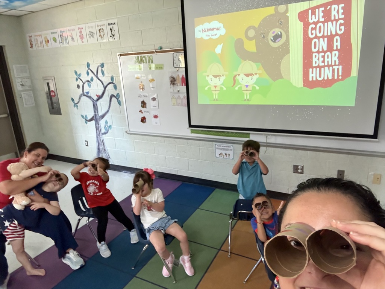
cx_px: 192
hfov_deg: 73.9
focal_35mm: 23
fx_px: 256
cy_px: 144
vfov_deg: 58.9
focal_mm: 2.69
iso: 500
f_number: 1.9
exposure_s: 1/30
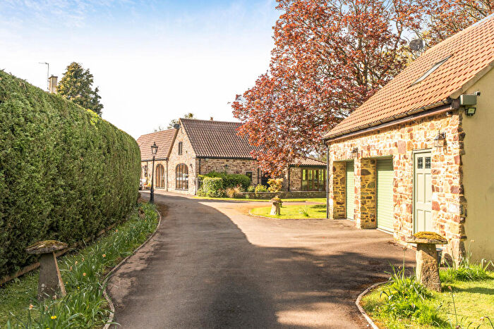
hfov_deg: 55.8
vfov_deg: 38.9
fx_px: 467
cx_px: 247
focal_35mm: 34
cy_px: 164
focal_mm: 23
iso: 400
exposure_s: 1/640
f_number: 8
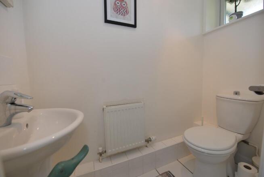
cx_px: 132
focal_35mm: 14
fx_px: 103
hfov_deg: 104.2
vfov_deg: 81.3
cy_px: 88
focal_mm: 14
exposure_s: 1/60
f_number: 4
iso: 220
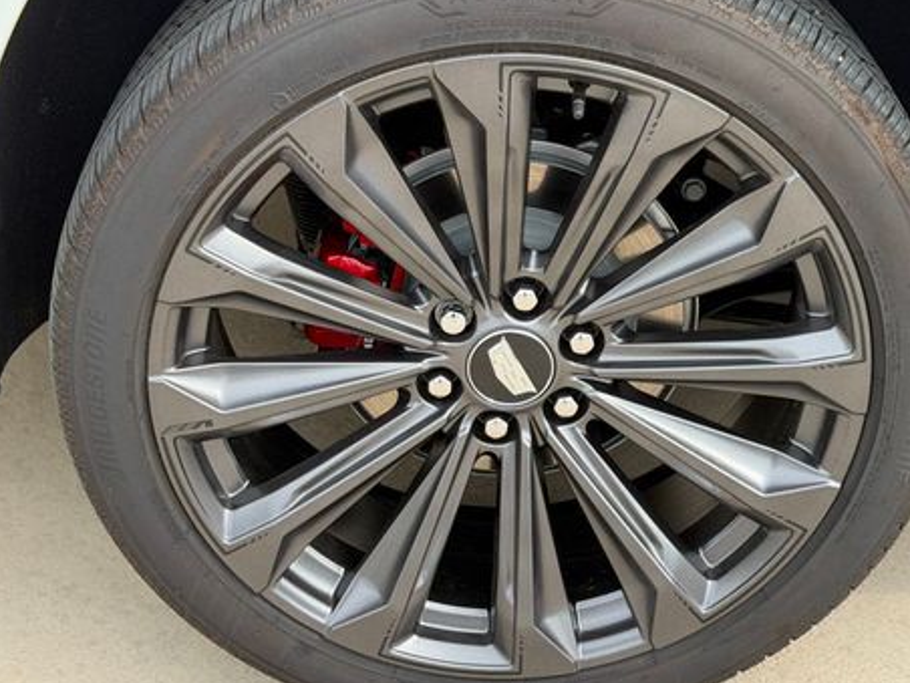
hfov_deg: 28.5
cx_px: 525
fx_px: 1788
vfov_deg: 21.6
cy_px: 343
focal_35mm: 68
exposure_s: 1/906
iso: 80
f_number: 1.78
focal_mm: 6.76
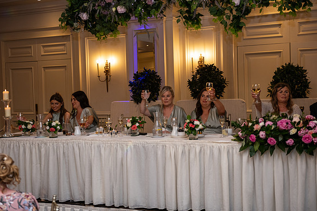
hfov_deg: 38.9
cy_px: 105
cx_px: 159
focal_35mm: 51
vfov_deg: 26.5
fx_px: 449
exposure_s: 1/160
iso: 640
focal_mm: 50
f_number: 3.5
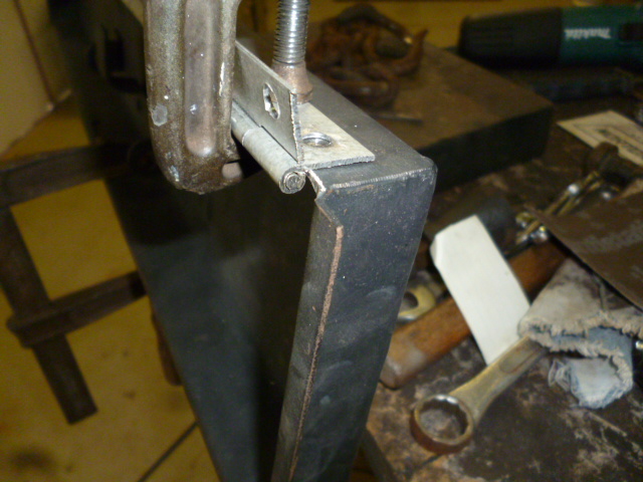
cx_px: 322
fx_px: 520
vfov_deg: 49.7
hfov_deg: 63.4
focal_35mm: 28
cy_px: 241
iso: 400
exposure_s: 1/60
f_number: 3.1
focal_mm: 5
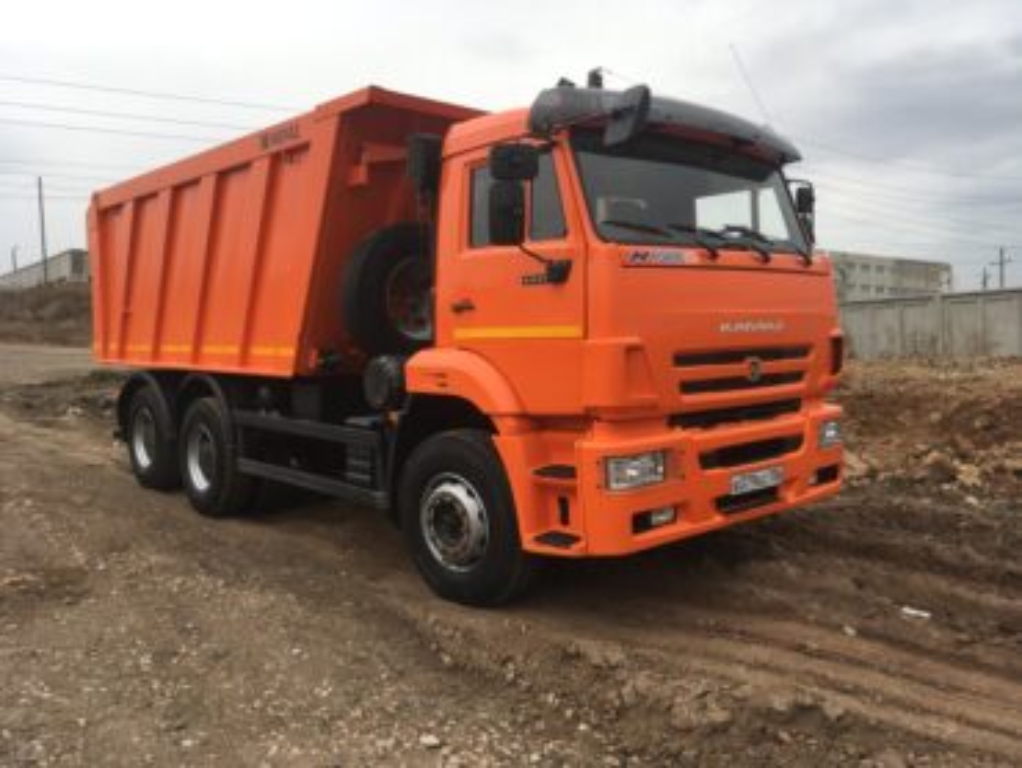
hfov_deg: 61.6
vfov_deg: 48.3
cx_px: 511
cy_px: 384
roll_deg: -0.1
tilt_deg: -2.6
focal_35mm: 29
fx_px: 857
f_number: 2.2
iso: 25
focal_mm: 4.15
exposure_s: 1/553
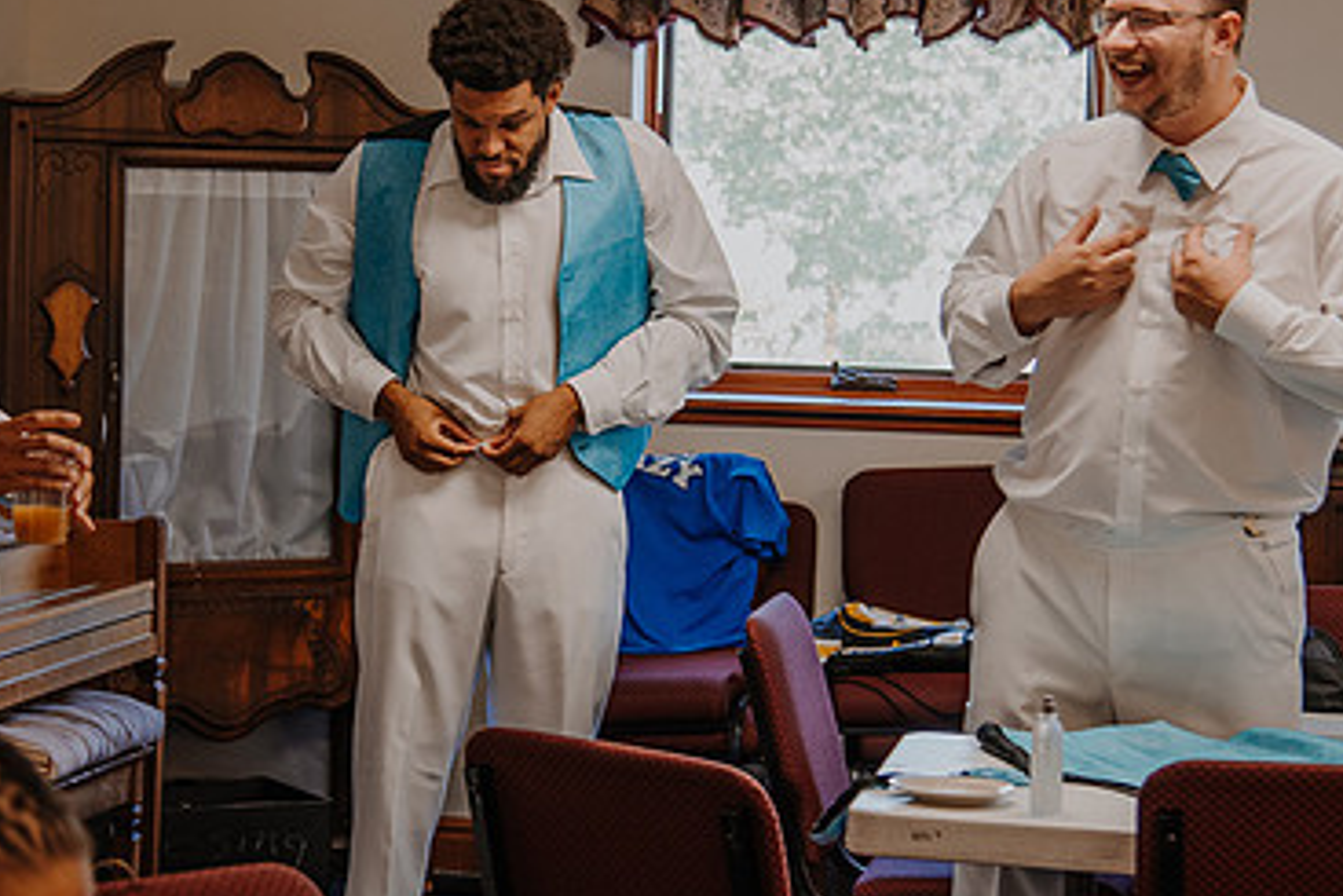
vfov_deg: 12.6
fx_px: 4068
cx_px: 446
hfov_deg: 18.7
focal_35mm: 109
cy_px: 374
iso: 450
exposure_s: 1/60
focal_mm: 55
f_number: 4
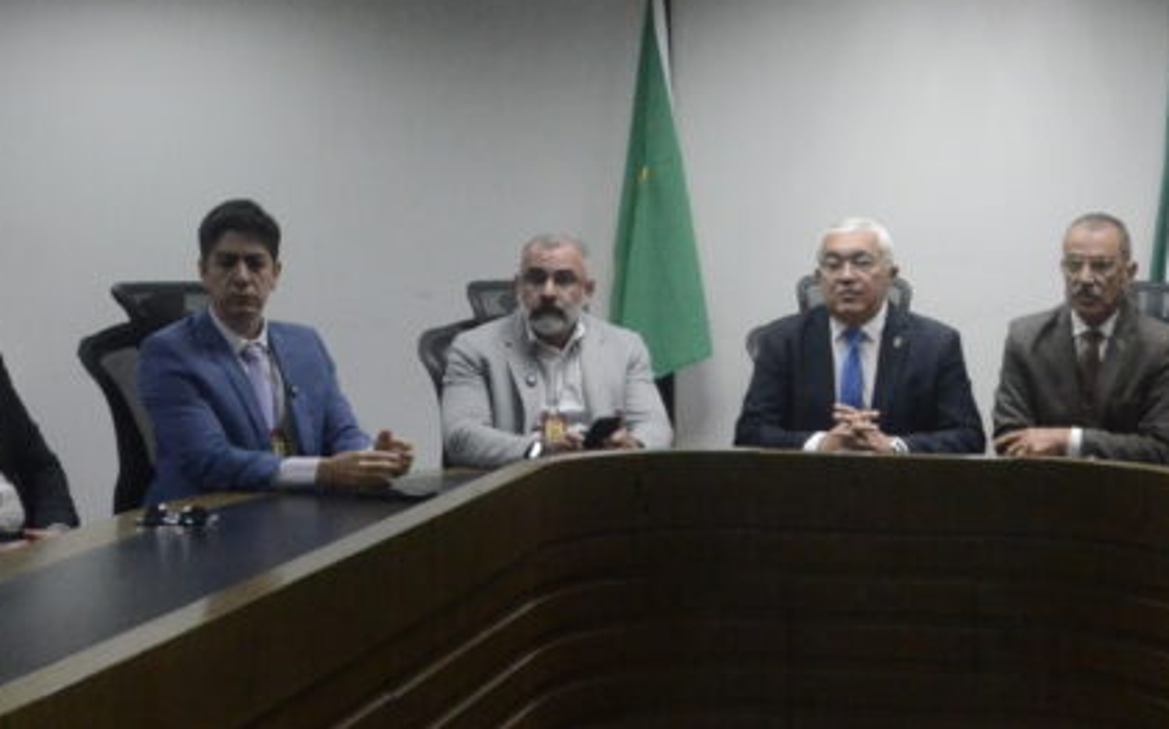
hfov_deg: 30.1
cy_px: 326
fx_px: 2133
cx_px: 893
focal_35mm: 67
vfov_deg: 19.4
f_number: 7.1
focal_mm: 18
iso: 4000
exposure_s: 1/200
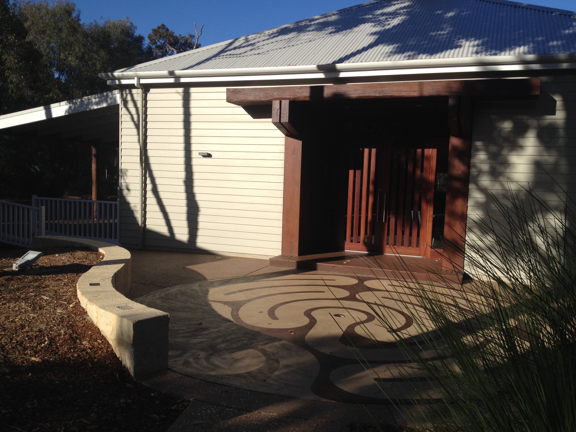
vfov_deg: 40.7
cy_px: 216
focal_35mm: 35
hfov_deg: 52.6
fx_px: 582
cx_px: 288
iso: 50
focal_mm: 4.28
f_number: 2.4
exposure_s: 1/2404
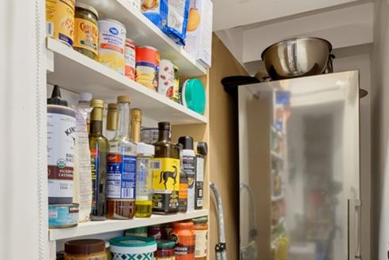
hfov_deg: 63.6
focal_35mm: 29
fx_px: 314
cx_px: 191
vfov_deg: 43.7
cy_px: 191
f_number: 22
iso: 800
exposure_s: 6
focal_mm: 14
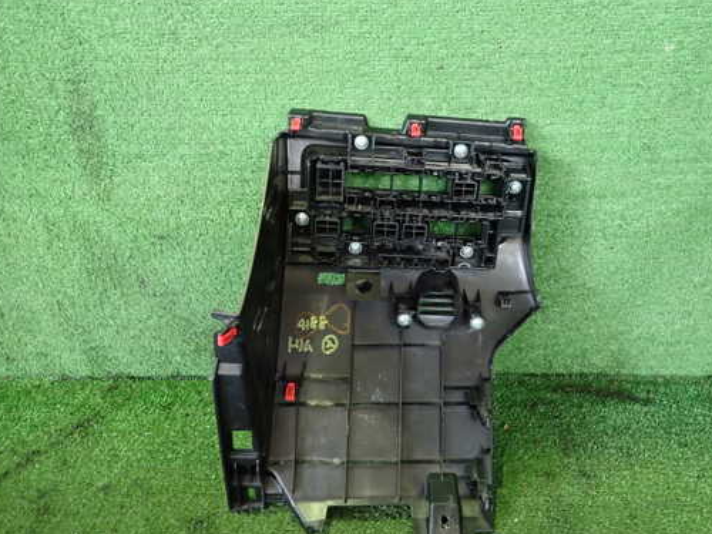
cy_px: 268
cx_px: 384
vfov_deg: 46.8
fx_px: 617
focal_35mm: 30
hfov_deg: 59.9
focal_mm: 4.5
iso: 640
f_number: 2
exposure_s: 1/30
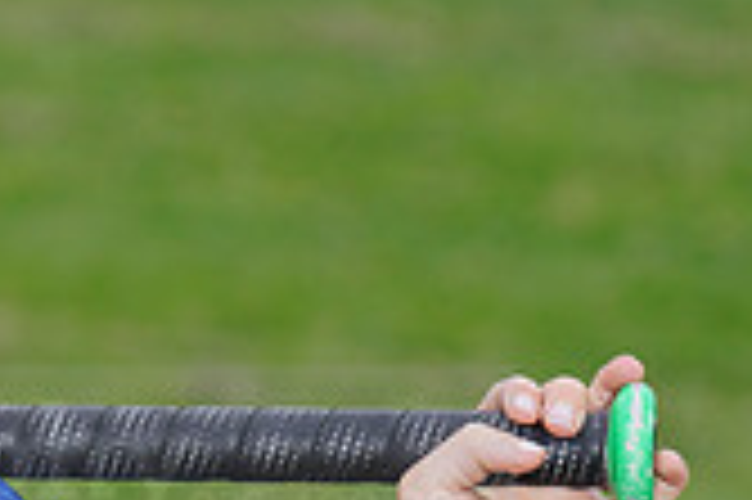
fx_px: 13919
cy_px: 426
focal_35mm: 667
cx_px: -356
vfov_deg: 2.1
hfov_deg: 3.1
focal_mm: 192
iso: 200
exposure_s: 1/200
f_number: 9
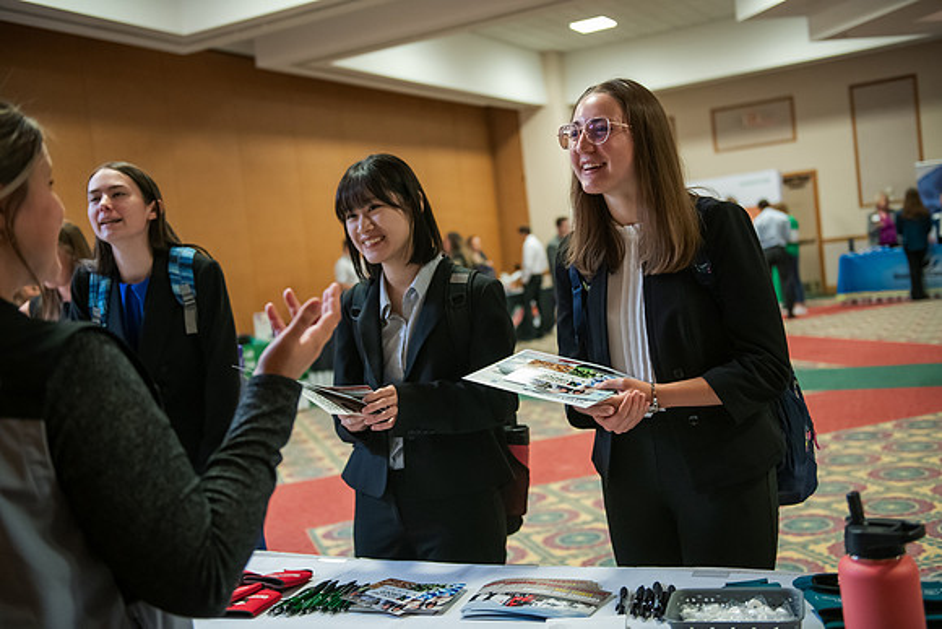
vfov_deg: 35.1
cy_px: 314
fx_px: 995
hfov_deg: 50.7
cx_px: 471
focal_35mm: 38
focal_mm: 38
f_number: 2.8
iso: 2500
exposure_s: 1/200
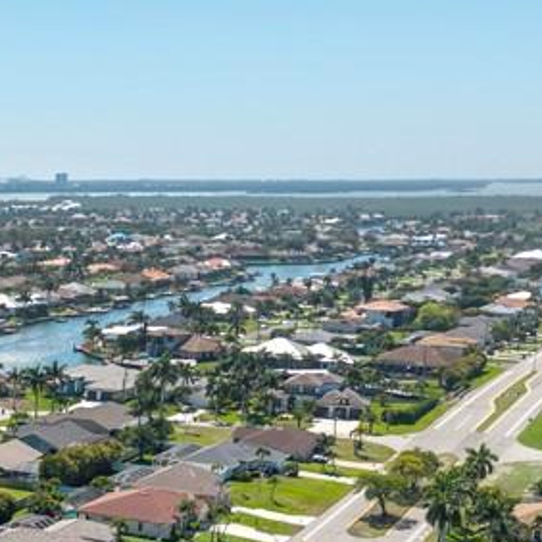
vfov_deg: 21.8
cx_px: -201
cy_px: 522
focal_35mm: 77
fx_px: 1364
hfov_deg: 20.2
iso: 100
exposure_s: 1/500
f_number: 1.8
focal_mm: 8.67
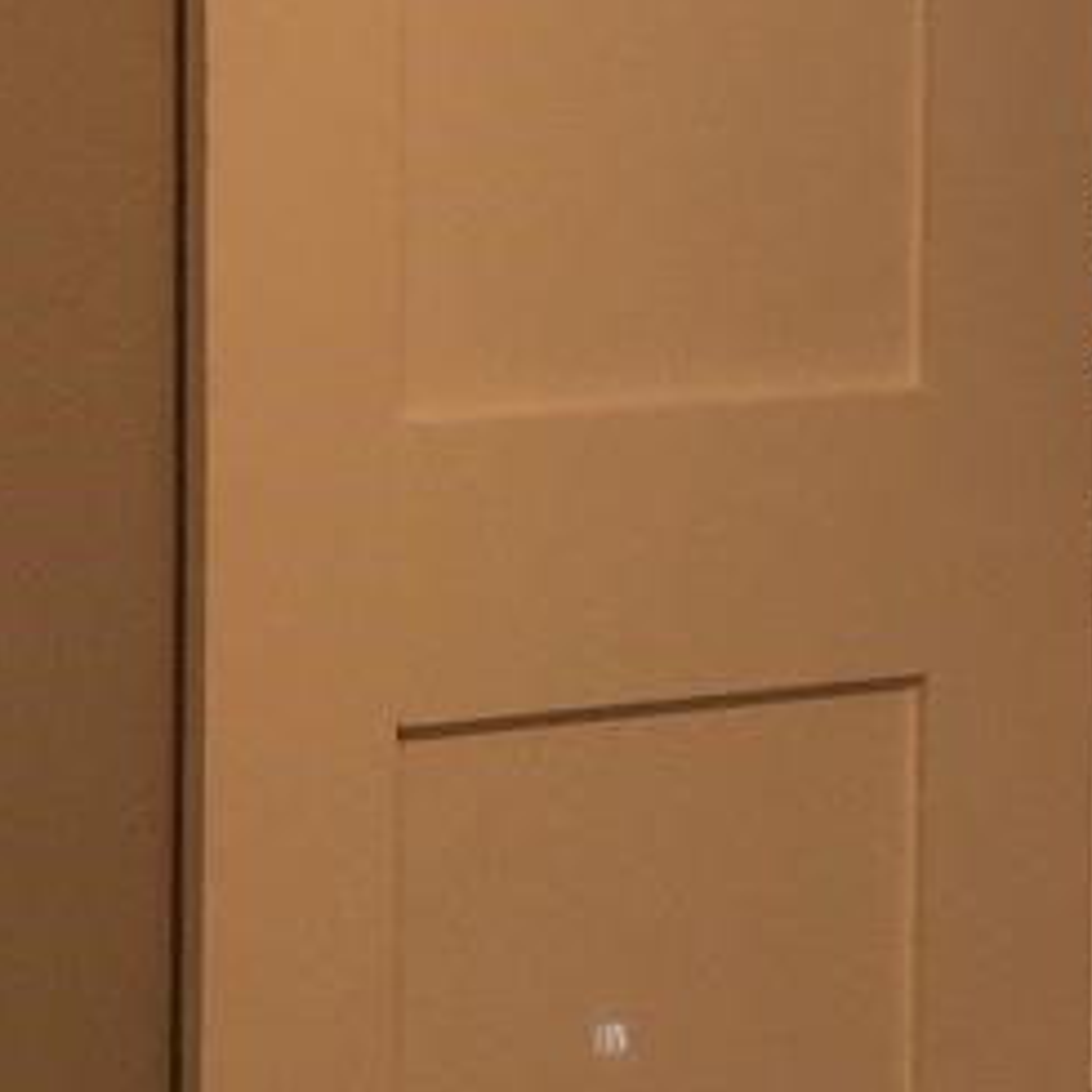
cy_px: 134
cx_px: 1047
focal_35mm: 144
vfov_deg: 12.1
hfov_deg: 12.0
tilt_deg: -2.7
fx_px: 5139
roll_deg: -0.7
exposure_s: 1/24
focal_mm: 6
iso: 125
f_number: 2.4
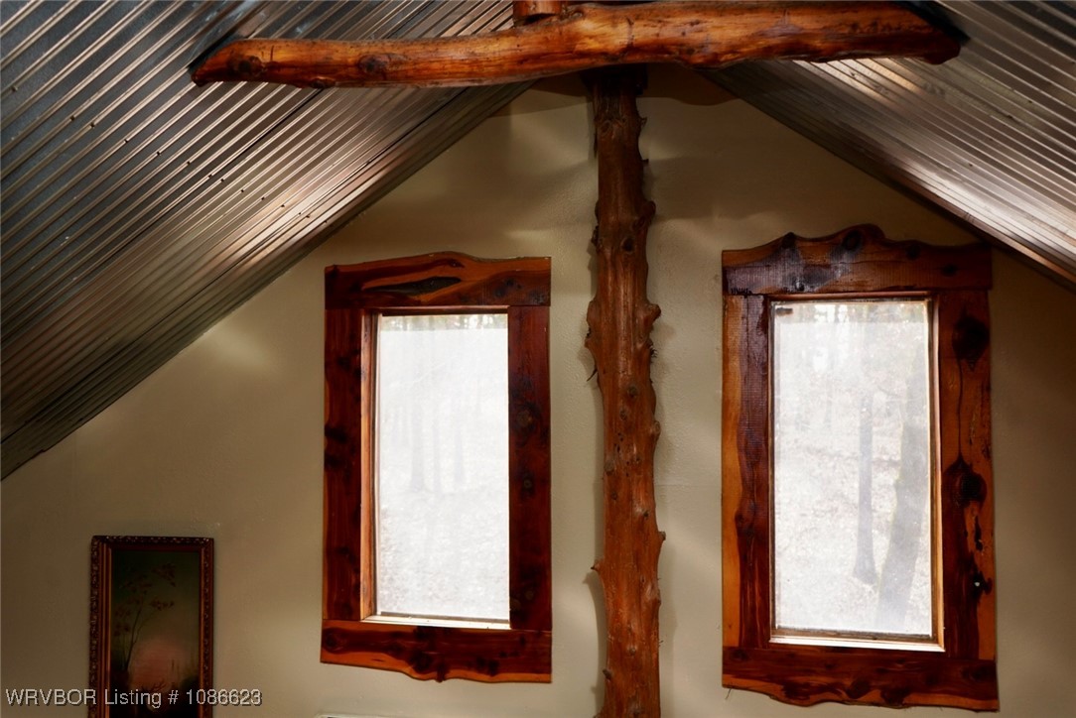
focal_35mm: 31
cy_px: 359
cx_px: 538
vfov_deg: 42.4
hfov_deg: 60.3
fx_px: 927
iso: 250
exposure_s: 1/60
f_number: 4
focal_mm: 31
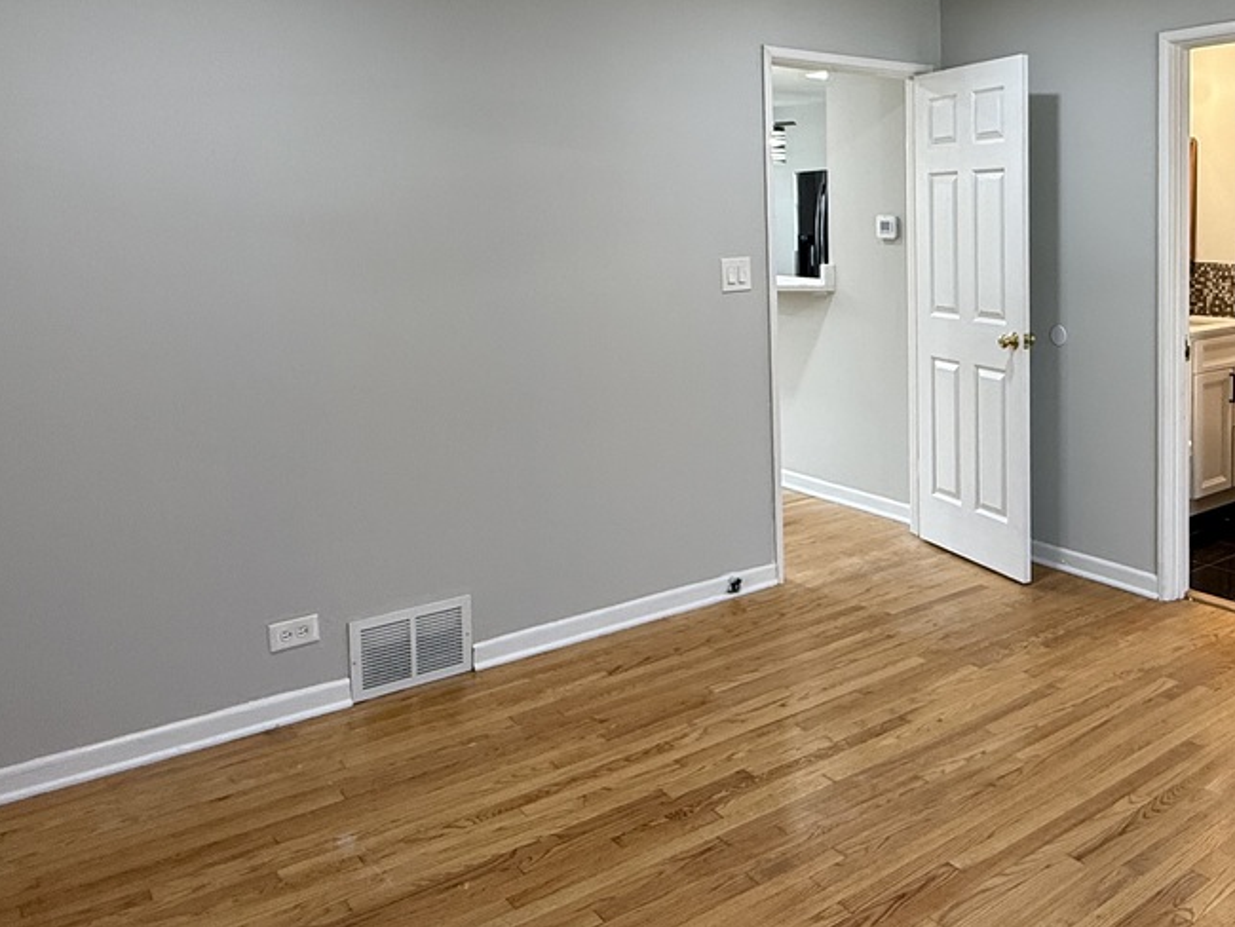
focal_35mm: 31
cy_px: 296
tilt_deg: -4.6
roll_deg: -0.1
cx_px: 992
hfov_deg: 54.3
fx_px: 1106
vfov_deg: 44.7
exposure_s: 1/120
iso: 160
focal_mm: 2.22
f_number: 2.2
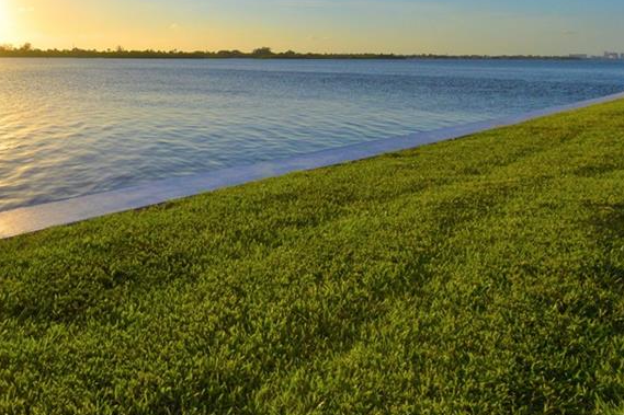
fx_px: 468
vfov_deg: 45.3
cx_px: 104
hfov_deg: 60.6
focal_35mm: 27
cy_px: 78
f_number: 13
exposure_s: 1/800
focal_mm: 10
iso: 200
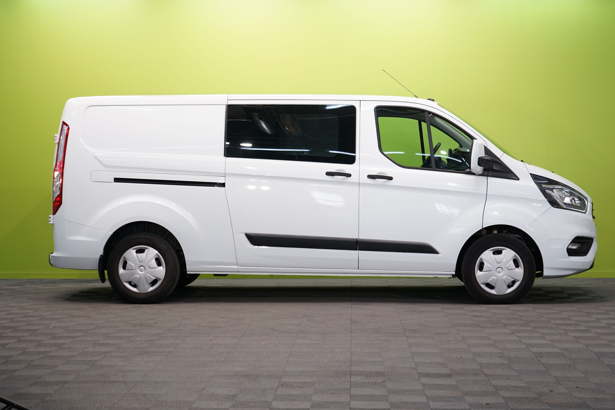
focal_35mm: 68
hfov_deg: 29.7
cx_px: 308
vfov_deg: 20.0
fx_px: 1162
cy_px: 205
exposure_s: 1/30
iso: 320
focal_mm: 68
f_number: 5.6
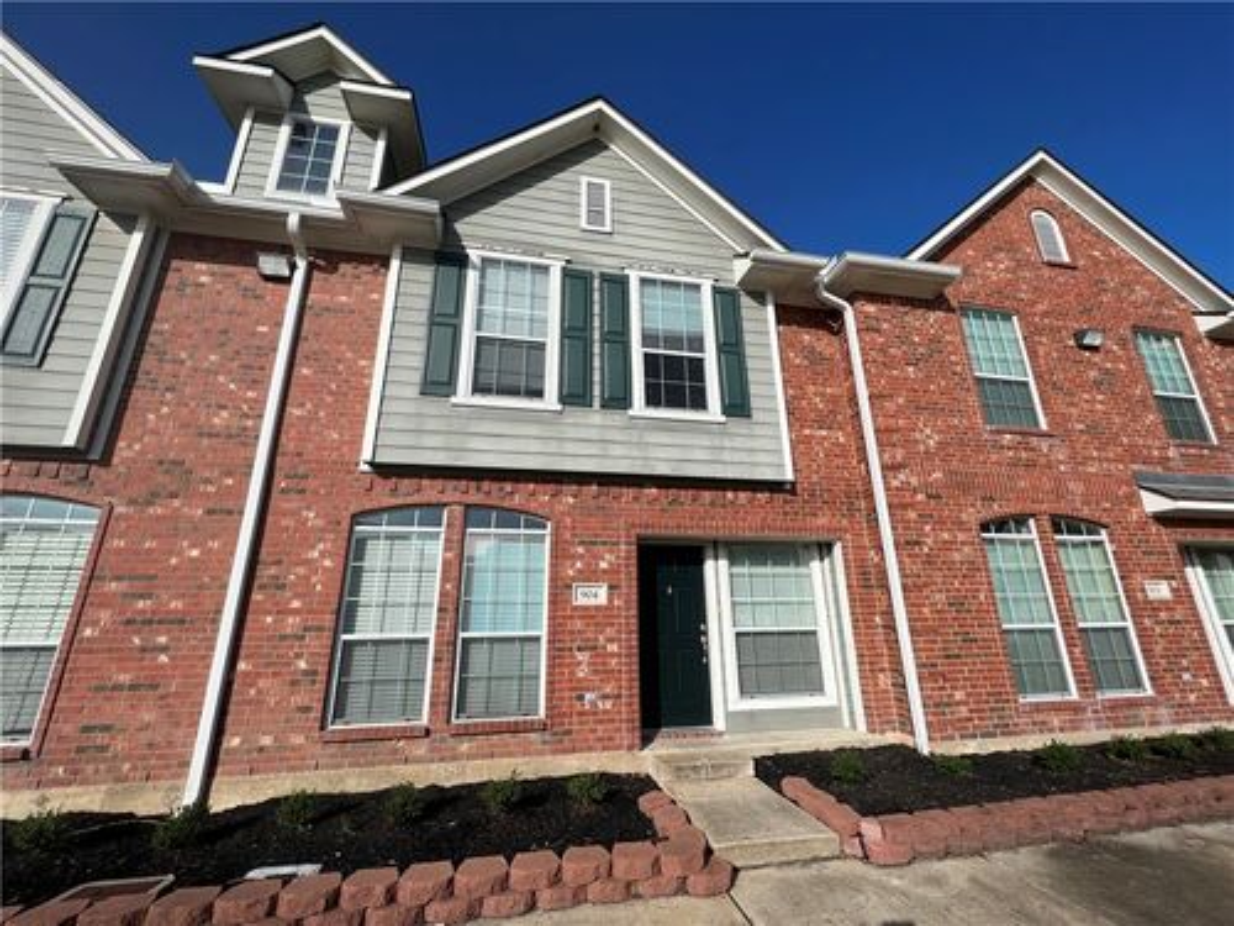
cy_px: 463
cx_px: 617
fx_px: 463
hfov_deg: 106.2
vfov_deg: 89.9
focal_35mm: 13
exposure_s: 1/2660
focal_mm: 1.57
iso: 32
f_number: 1.8
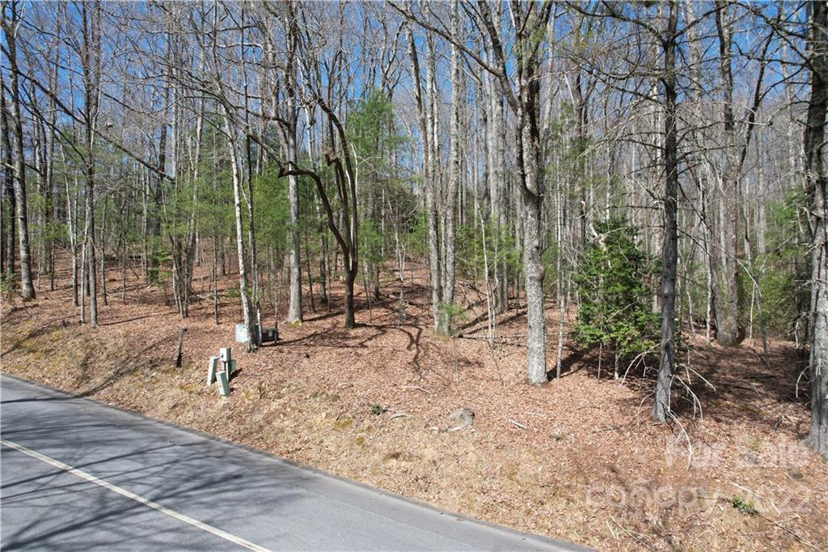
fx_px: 506
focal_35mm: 22
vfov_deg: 57.2
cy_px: 276
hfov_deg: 78.6
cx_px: 414
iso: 100
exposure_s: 1/800
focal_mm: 8.38
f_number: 2.8
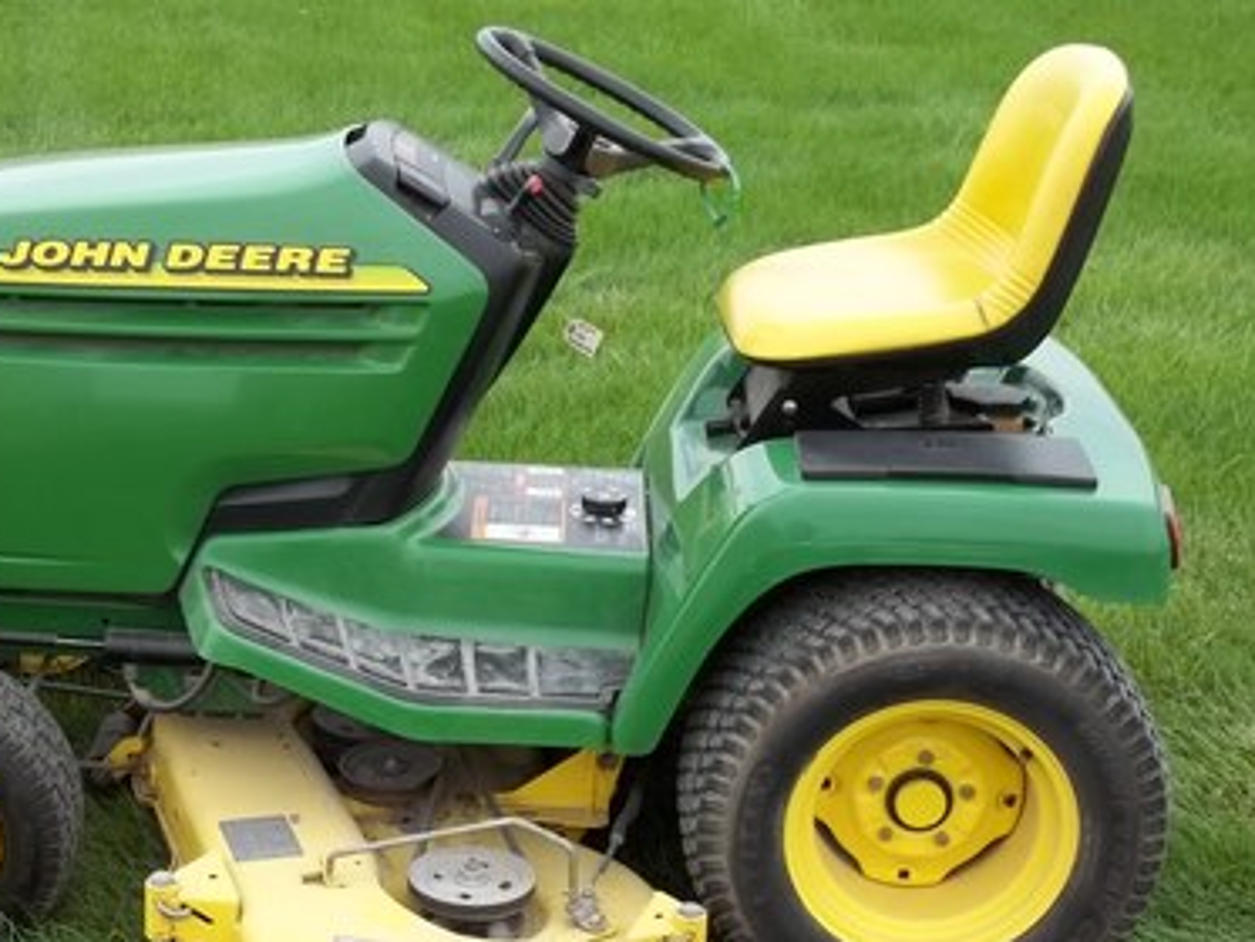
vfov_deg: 21.9
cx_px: 434
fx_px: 2430
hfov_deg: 28.8
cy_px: 632
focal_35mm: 67
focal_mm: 8.3
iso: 64
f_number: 3.7
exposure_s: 1/250
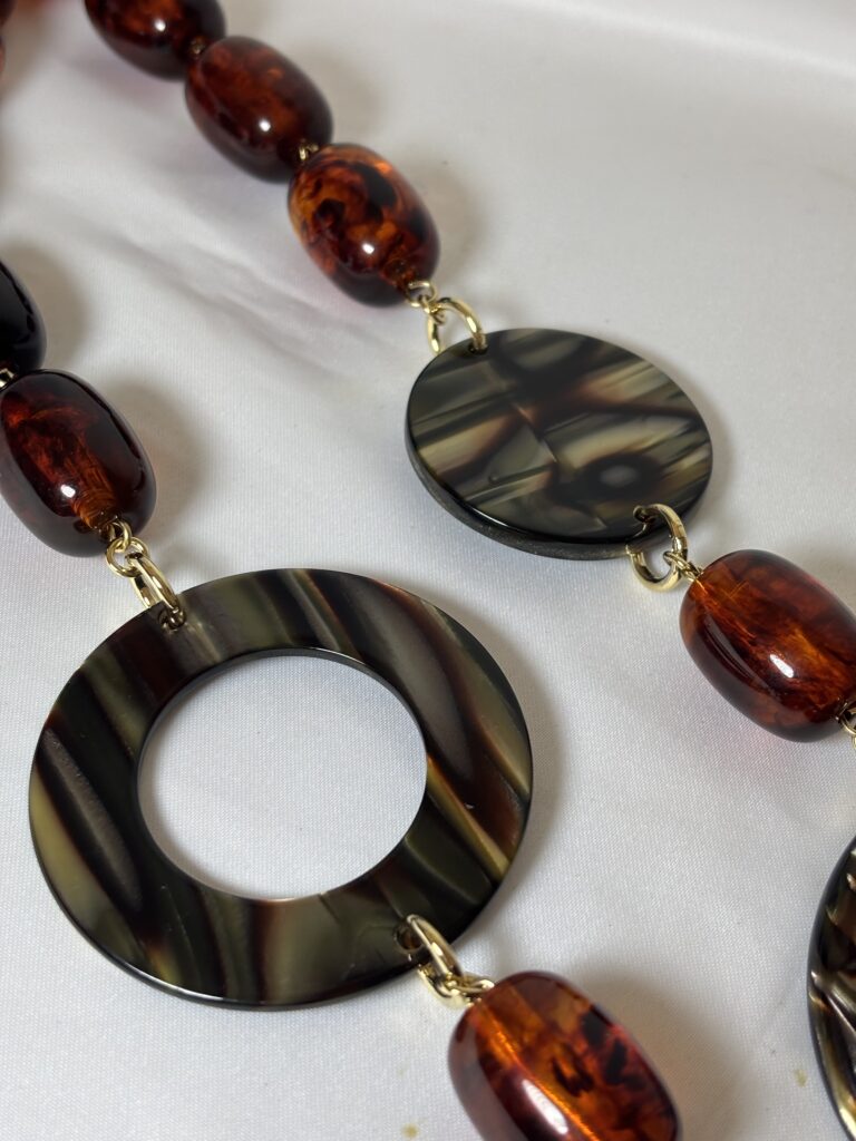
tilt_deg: -51.9
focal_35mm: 52
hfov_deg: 28.0
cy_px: 570
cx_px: 428
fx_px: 1715
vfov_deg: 36.8
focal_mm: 5.96
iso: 32
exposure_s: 1/157
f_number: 1.6
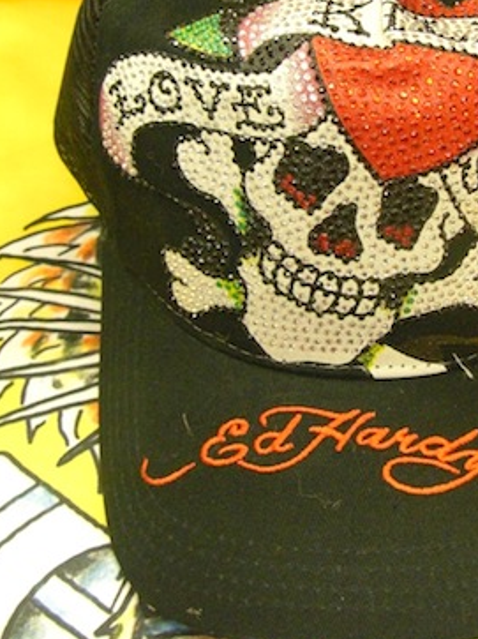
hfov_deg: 25.8
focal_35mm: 56
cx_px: 344
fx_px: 1032
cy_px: 230
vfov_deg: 34.2
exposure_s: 1/40
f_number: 3.4
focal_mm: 6.3
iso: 400
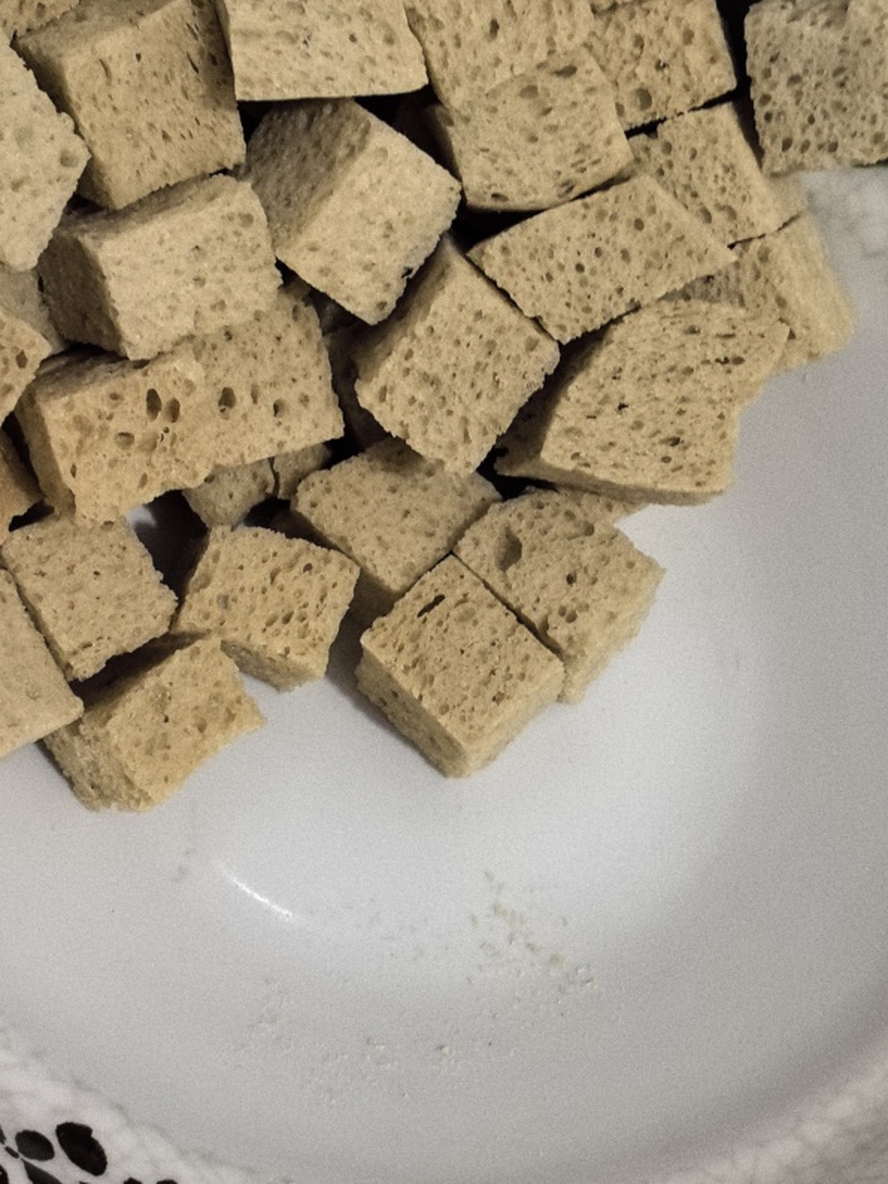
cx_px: 418
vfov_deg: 26.3
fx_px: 2530
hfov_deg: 19.9
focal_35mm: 74
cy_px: 483
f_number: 2
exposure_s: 1/50
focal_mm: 5.75
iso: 320
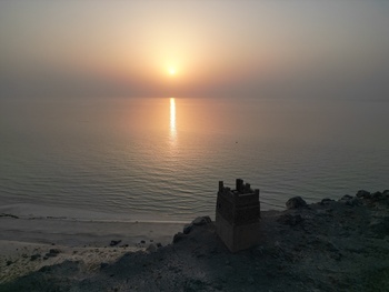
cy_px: 146
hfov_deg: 71.6
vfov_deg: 56.9
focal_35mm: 24
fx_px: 270
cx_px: 194
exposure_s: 1/3000
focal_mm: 6.72
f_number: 1.7
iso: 100
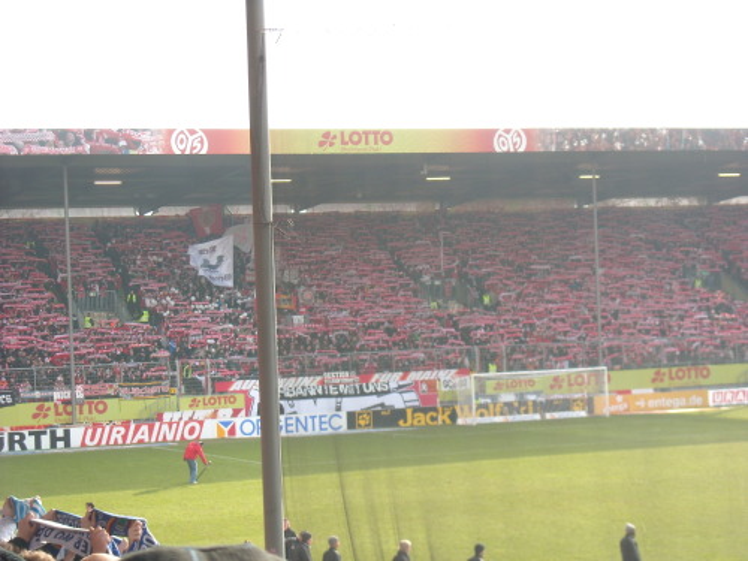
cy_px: 280
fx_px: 2269
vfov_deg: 14.1
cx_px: 374
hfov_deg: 18.7
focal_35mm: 105
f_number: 4.7
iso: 64
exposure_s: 1/57
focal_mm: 17.1
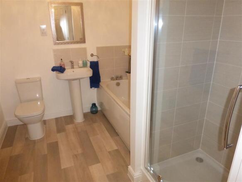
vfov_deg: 56.8
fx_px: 168
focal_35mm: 24
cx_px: 121
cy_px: 91
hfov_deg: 71.6
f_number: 3.3
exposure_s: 1/60
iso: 800
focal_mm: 4.3
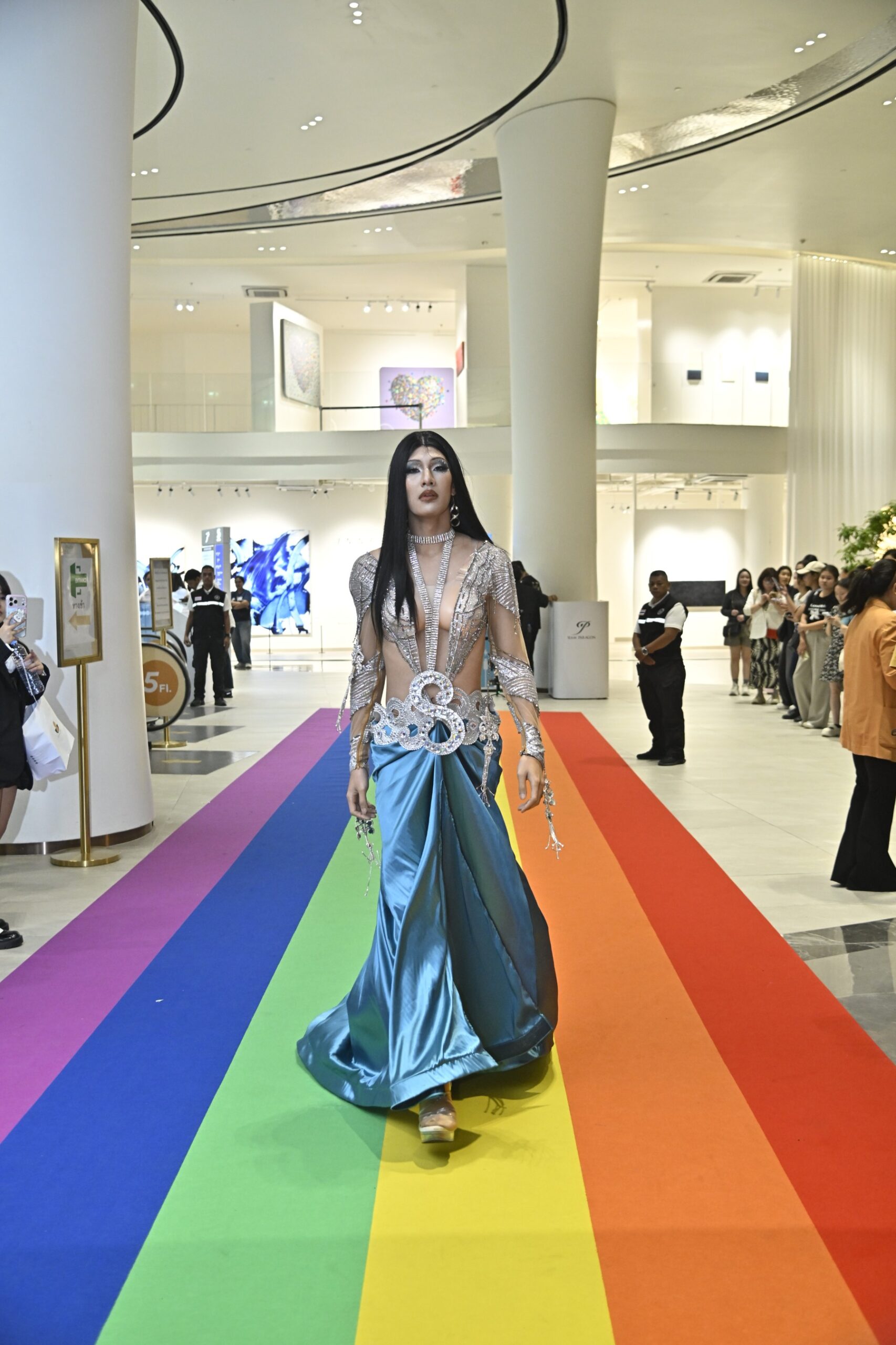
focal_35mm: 34
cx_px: 448
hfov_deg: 38.9
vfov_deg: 55.8
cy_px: 672
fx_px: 1270
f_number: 4
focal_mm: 34
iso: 1600
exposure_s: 1/200
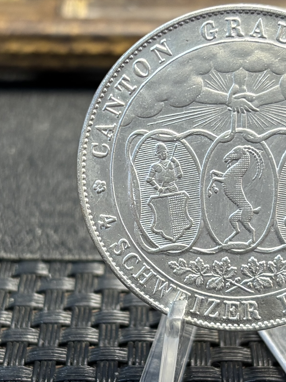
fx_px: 771
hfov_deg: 20.7
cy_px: 158
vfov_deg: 27.7
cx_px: 240
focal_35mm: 70
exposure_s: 1/50
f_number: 1.6
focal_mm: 5.96
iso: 125
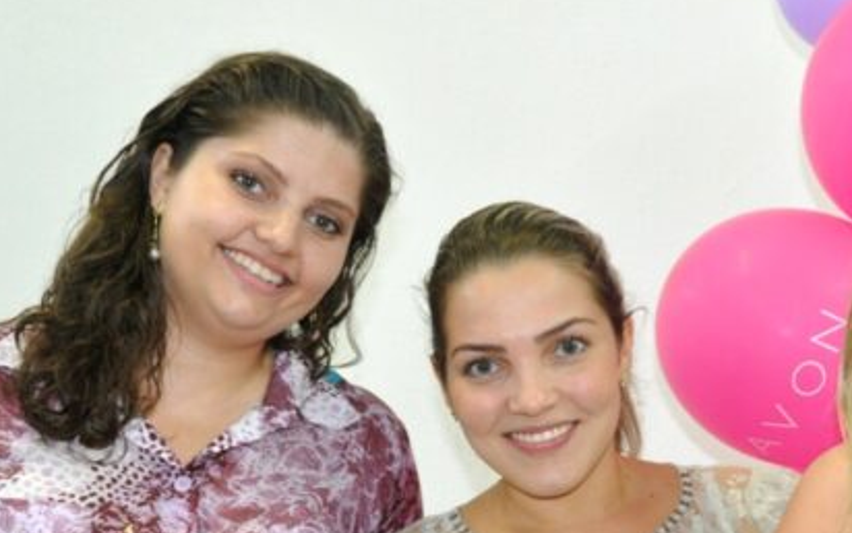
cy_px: 479
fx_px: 1719
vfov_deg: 17.4
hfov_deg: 27.5
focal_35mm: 74
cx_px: 620
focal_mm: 26
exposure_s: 1/60
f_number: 3.8
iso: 800
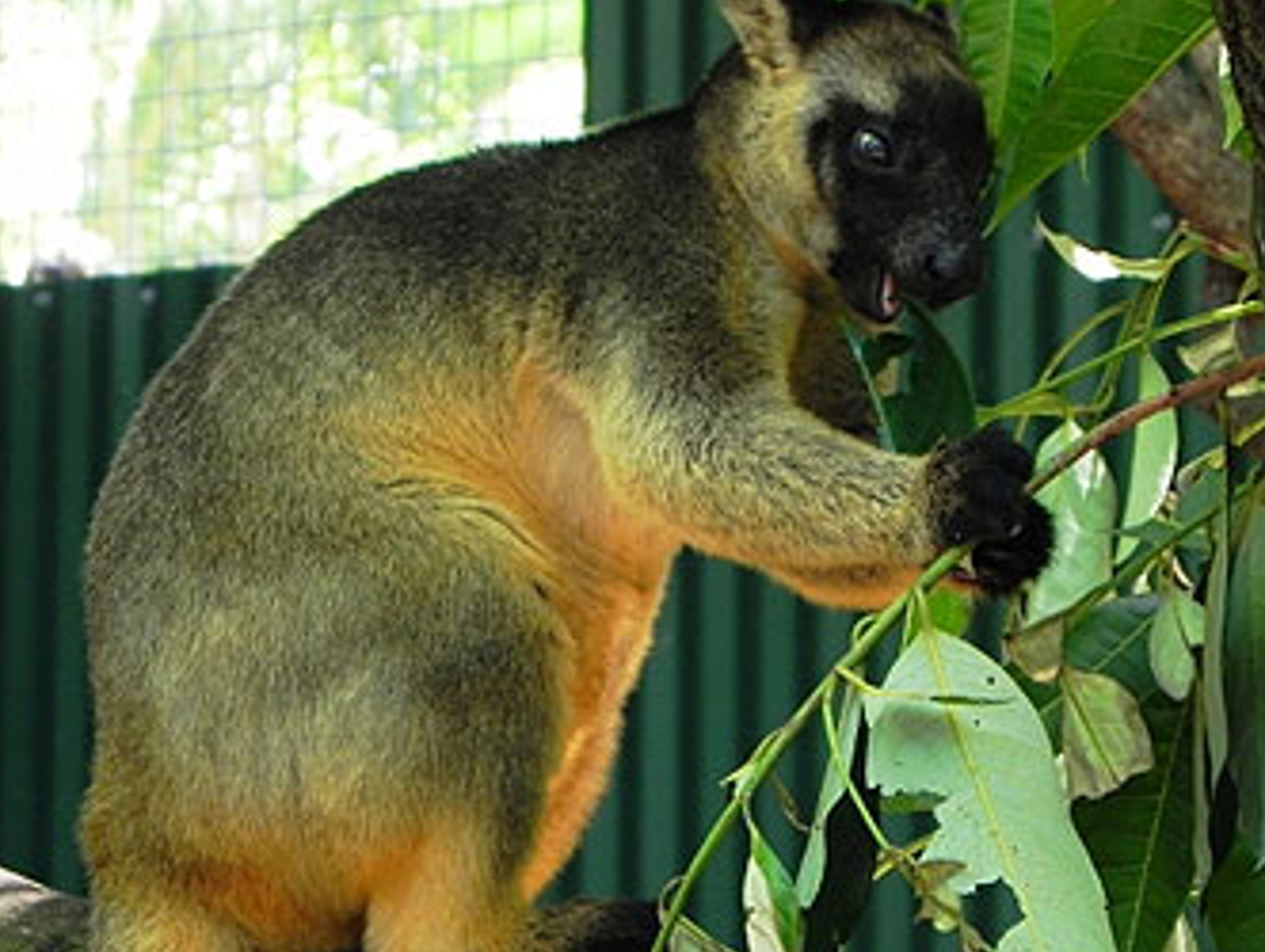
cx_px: 606
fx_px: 10503
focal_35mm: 287
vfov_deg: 5.2
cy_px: 548
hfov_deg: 6.9
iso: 194
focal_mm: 37.7
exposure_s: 1/30
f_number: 4.5
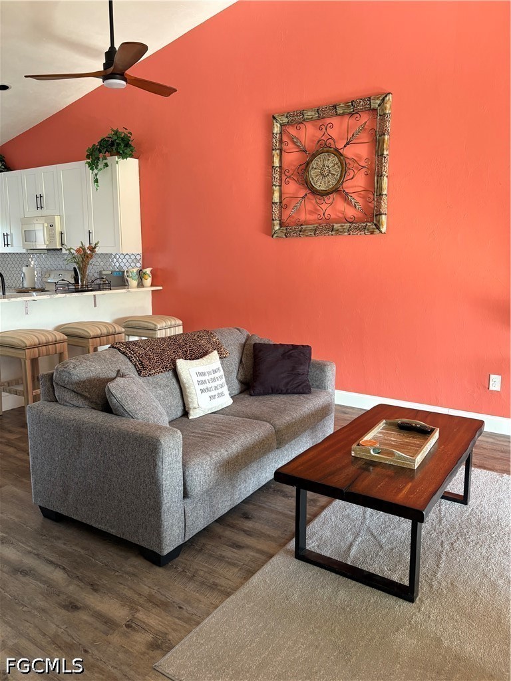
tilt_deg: -8.3
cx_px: 256
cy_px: 340
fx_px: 512
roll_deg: -0.3
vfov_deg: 67.3
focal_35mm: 26
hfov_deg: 53.1
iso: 160
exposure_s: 1/60
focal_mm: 5.96
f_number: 1.6
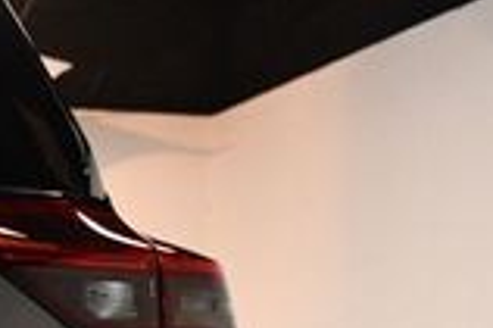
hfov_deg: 13.2
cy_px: 512
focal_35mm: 138
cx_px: -437
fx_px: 1888
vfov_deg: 9.6
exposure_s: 1/125
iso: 1600
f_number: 3.8
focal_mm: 23
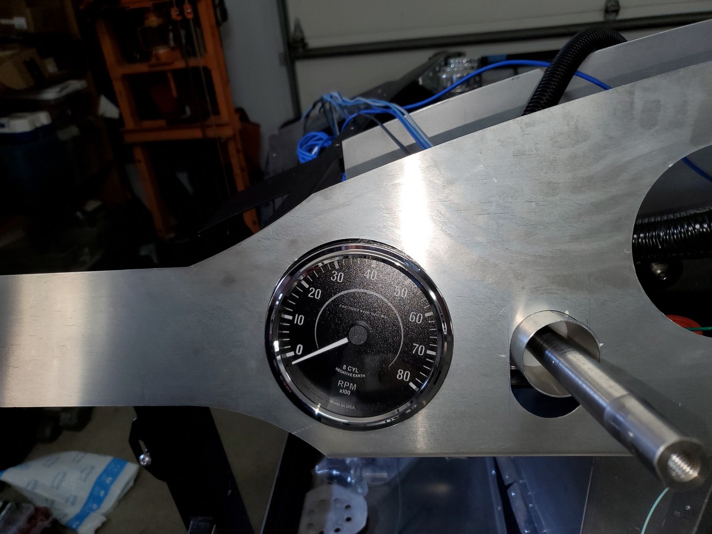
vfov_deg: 53.1
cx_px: 356
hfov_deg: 67.3
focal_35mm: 26
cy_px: 267
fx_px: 535
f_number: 1.5
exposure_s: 1/60
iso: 64
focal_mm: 4.3
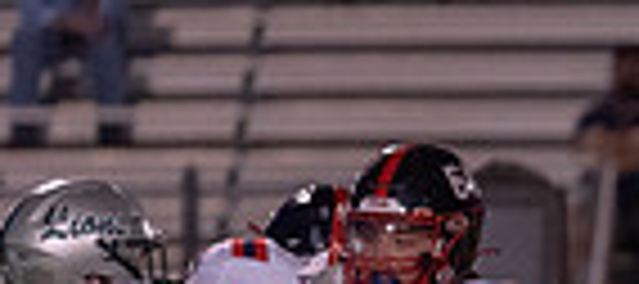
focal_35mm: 1055
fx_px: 17044
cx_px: 1035
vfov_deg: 1.0
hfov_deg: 2.1
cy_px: 505
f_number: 2.8
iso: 4000
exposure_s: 1/1250
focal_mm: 200
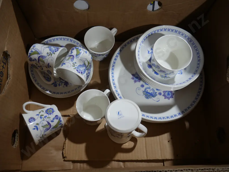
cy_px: 86
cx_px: 114
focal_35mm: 28
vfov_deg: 49.7
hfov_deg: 63.4
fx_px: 185
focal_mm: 14
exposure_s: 1/60
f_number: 3.5
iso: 200
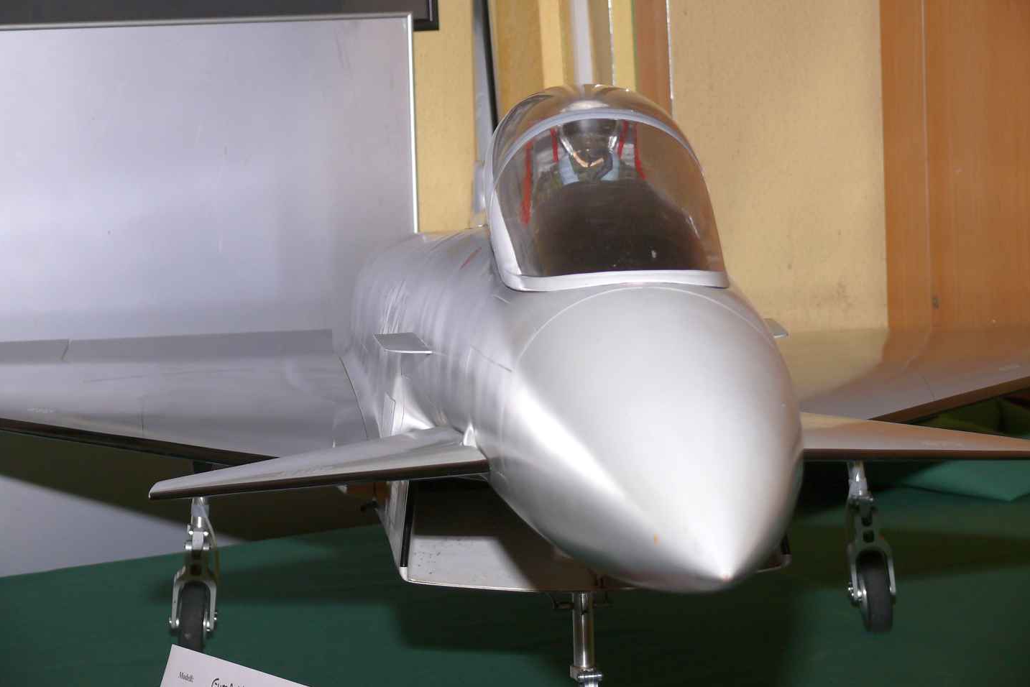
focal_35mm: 93
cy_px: 307
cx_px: 516
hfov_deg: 21.9
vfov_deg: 14.7
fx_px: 2661
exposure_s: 1/125
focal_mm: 18.8
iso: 100
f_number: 3.2
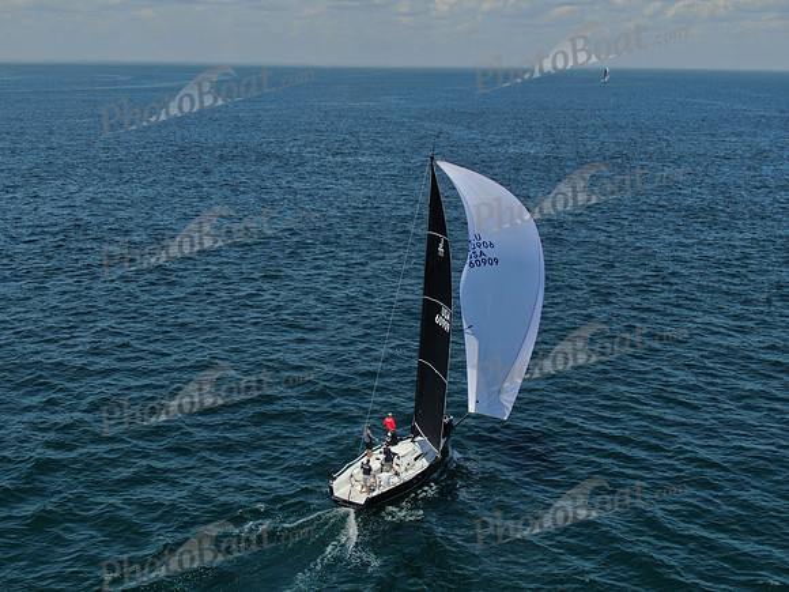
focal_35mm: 48
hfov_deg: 39.7
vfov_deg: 30.3
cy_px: 296
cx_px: 394
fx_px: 1094
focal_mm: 8.6
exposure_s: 1/1250
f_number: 3.8
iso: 100
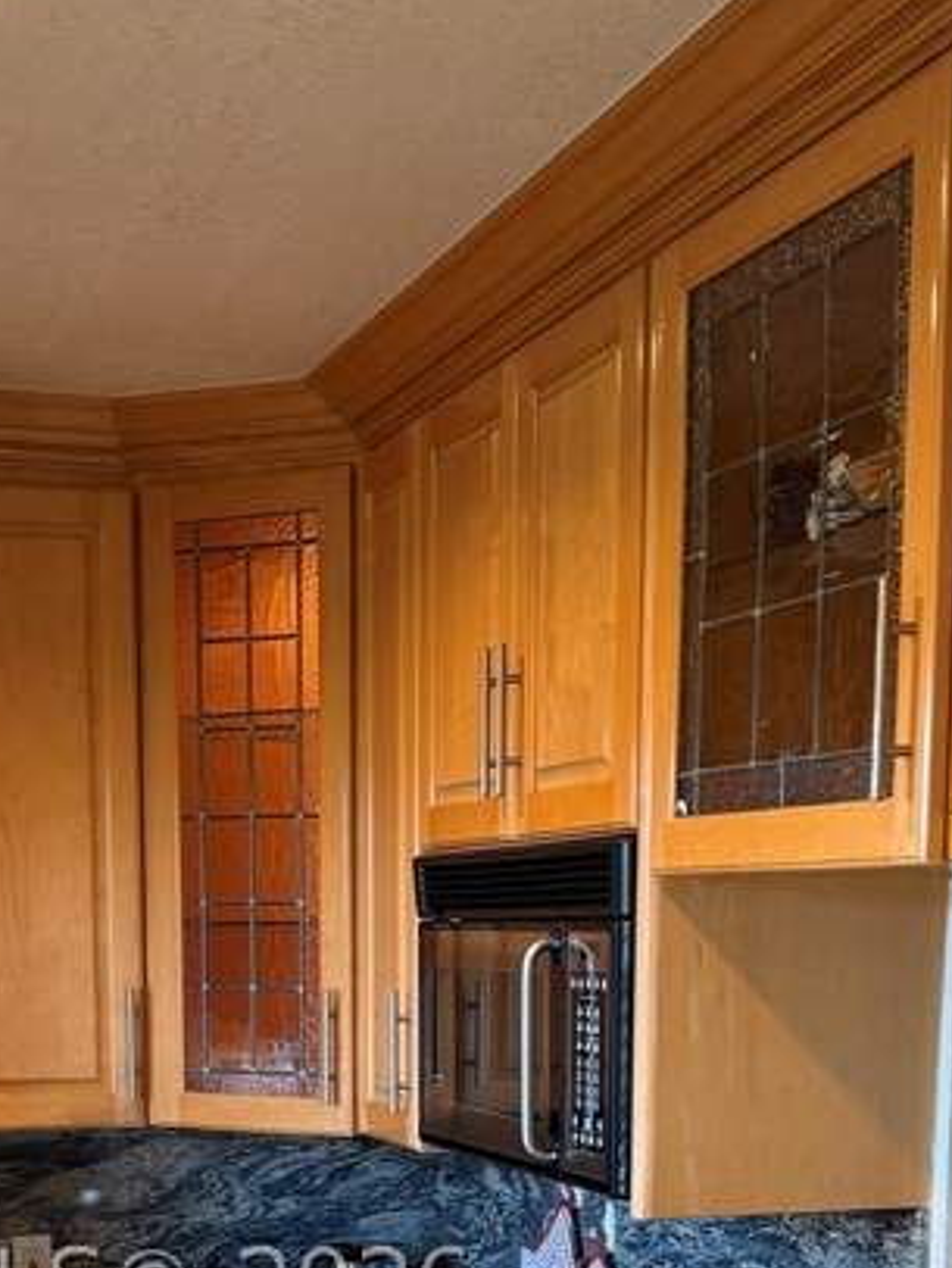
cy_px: 1284
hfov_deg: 23.2
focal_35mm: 63
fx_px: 2308
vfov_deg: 28.7
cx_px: 350
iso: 200
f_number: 1.78
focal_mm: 6.76
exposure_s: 1/60
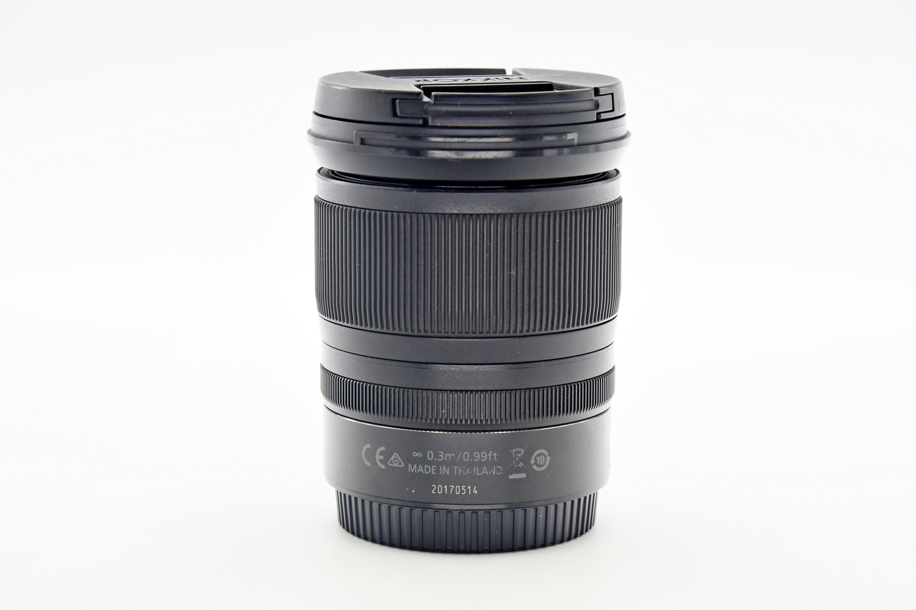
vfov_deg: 12.2
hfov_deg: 18.3
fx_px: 2850
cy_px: 305
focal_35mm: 112
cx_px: 458
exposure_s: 1/100
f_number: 8
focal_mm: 75
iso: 800
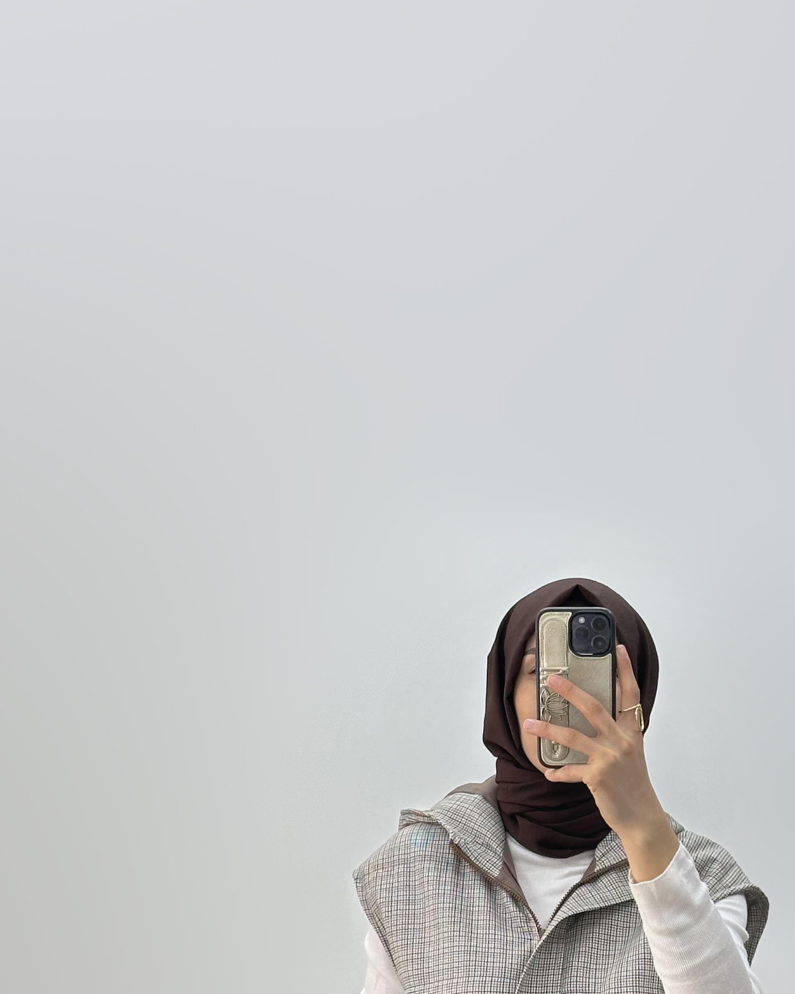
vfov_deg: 22.6
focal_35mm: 83
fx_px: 2441
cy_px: 830
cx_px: 522
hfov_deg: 18.5
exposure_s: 1/138
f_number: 1.78
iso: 50
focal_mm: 6.86
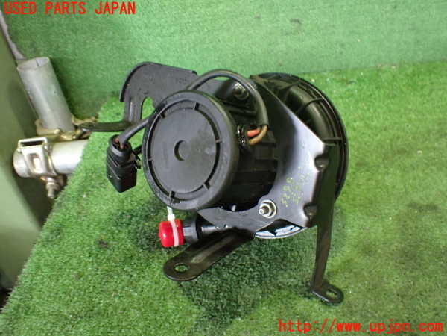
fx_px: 387
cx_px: 224
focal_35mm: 30
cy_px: 168
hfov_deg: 60.0
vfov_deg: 46.8
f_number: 2.3
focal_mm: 5.4
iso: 800
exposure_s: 1/30
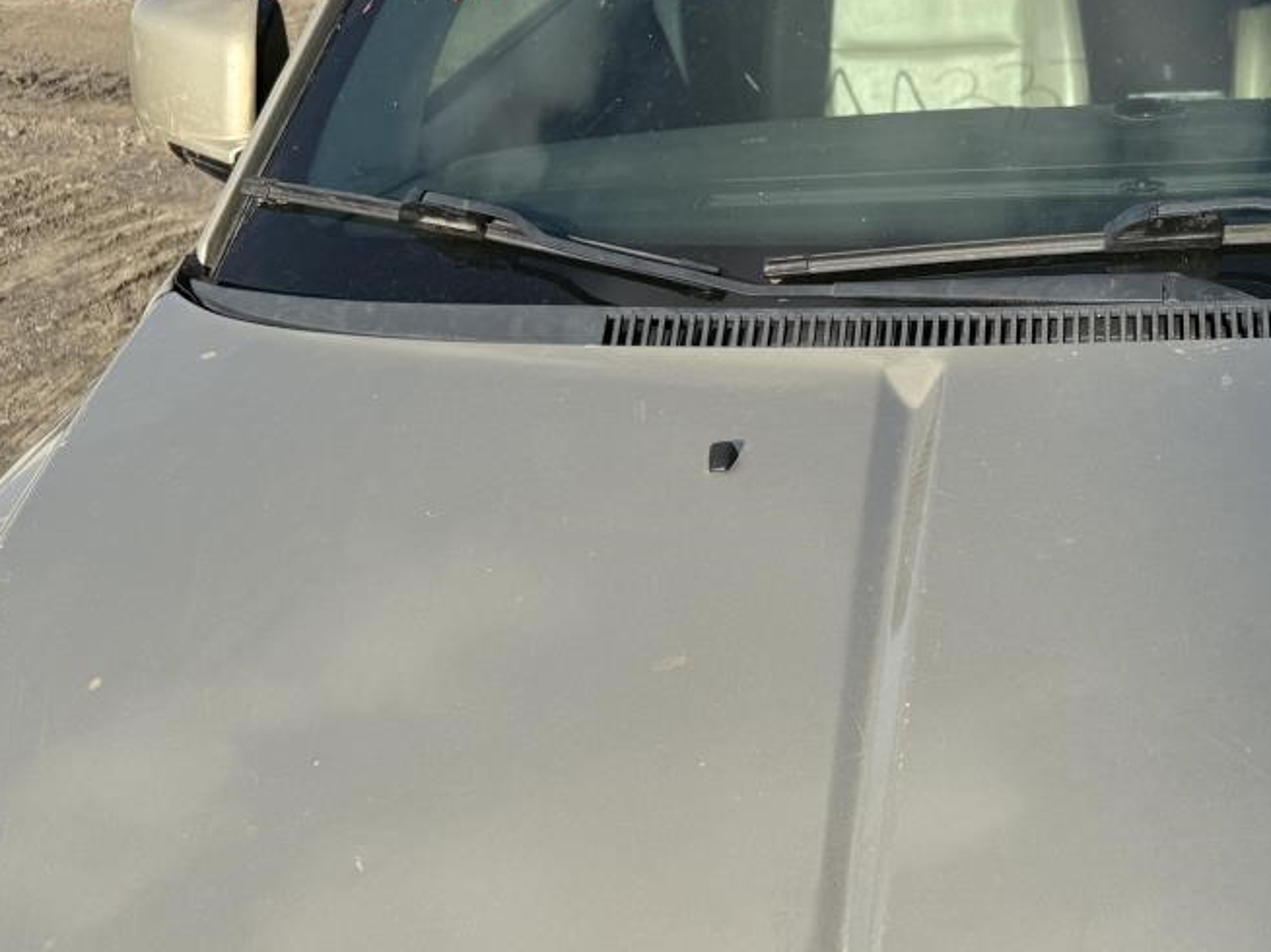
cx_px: 1129
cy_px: 408
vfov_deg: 30.8
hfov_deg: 37.9
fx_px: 1725
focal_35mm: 47
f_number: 1.78
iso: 100
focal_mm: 6.76
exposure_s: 1/4405
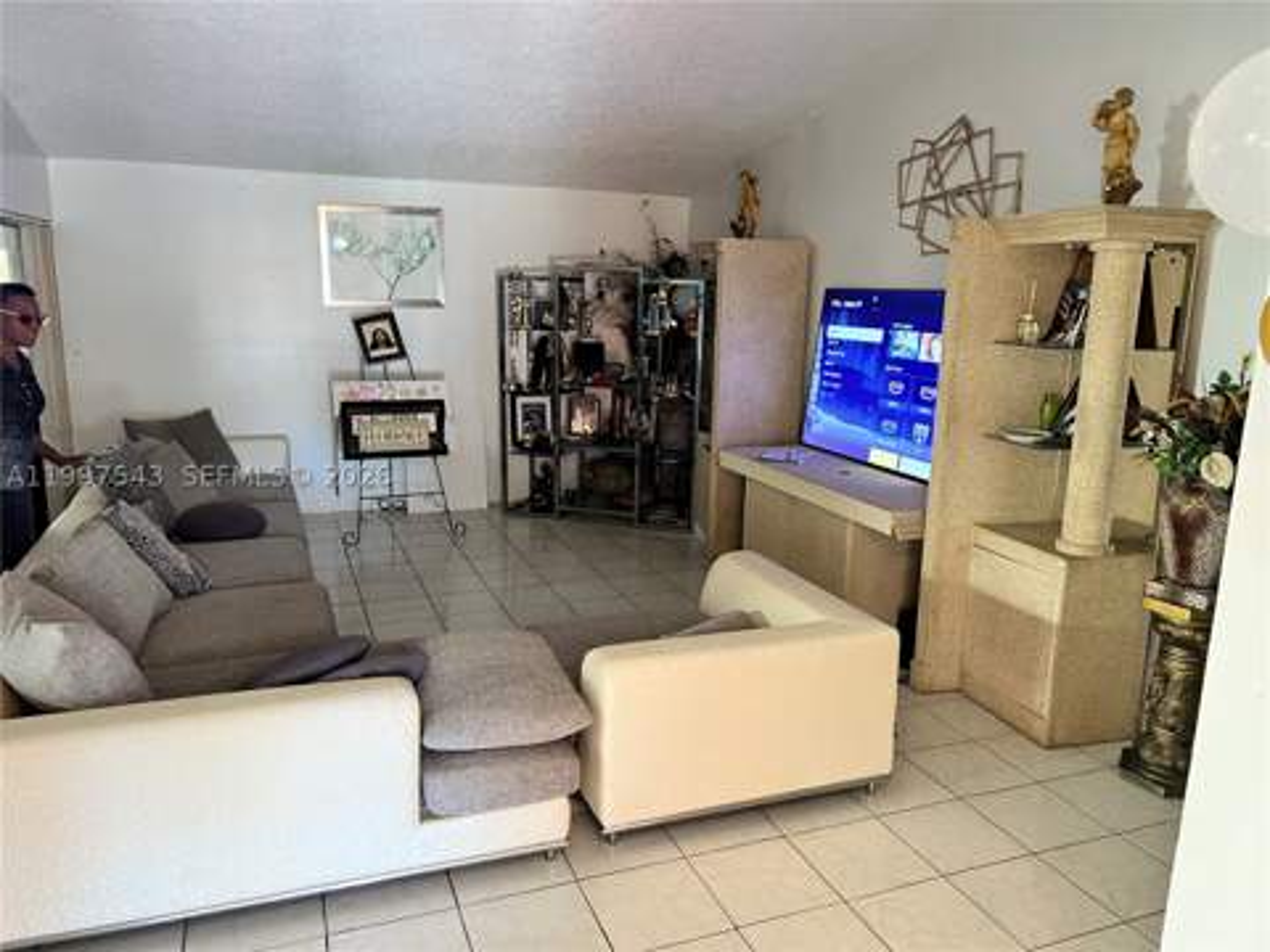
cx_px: 635
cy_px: 476
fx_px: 954
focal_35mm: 26
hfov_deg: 67.3
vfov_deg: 53.1
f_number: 1.5
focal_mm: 5.7
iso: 320
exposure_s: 1/60
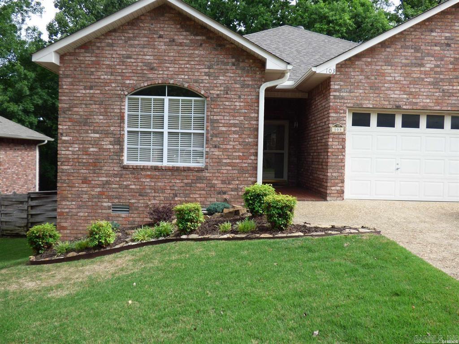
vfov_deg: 42.9
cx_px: 230
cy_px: 172
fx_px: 438
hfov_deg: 55.4
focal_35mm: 33
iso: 100
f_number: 3.4
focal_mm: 5.78
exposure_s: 1/500
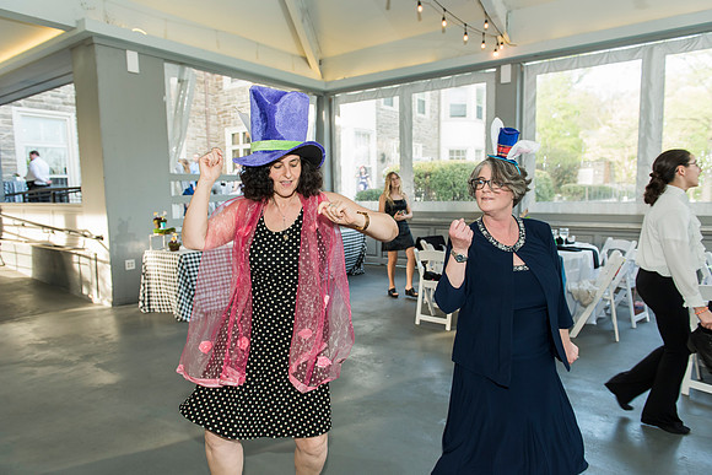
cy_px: 238
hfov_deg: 73.7
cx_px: 356
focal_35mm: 24
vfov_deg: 53.2
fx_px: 475
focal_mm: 24
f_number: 4
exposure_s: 1/160
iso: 640
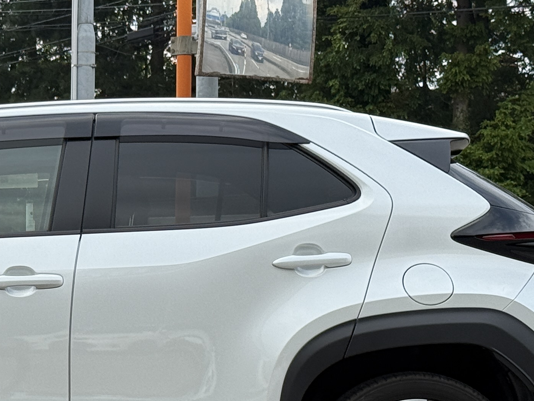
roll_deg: -1.1
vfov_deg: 10.7
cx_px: -29
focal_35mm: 138
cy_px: 291
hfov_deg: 14.0
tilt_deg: +1.9
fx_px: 2129
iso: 64
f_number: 1.78
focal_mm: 6.76
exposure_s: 1/1838
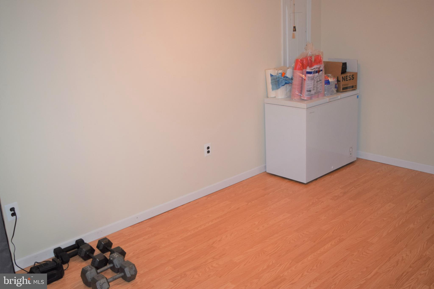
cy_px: 144
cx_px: 217
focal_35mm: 36
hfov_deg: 53.1
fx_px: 434
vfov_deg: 36.9
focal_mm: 24
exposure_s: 1/60
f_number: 4
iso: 800
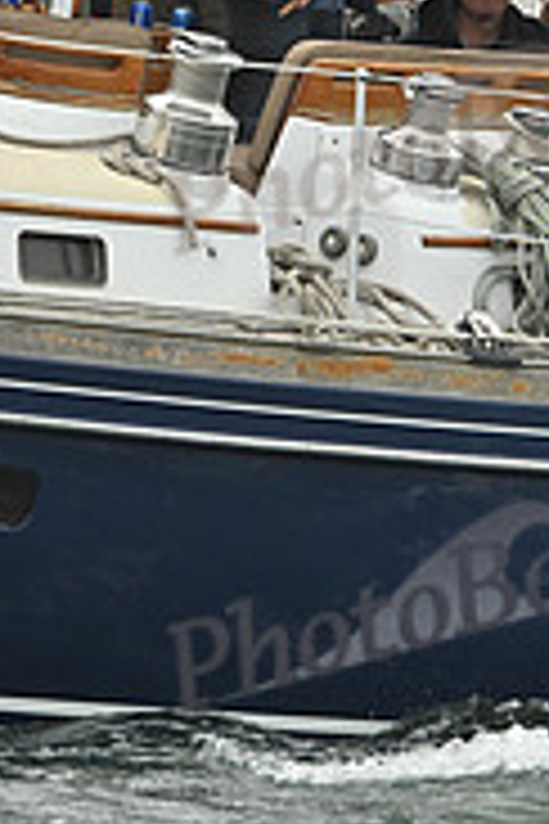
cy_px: -32
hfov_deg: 2.6
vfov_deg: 3.9
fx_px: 11940
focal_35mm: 522
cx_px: -65
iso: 320
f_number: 7.1
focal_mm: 165
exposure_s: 1/1250
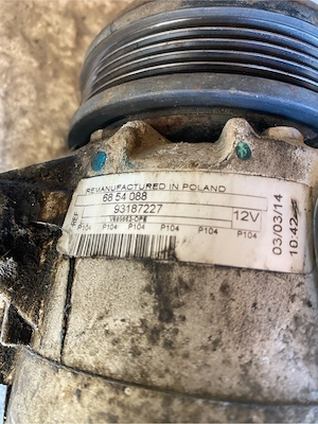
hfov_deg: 54.9
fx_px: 306
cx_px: 159
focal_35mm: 25
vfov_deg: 69.4
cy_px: 212
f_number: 1.8
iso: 125
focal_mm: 4.25
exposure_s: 1/95
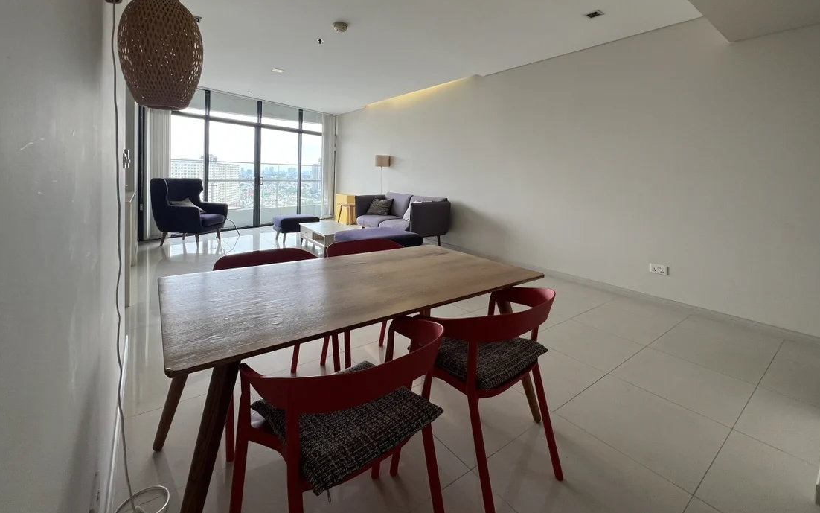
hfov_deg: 101.4
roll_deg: -1.3
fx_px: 335
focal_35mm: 15
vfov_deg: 73.2
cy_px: 185
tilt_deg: -1.2
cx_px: 432
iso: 32
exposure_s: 1/116
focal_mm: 1.57
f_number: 1.8
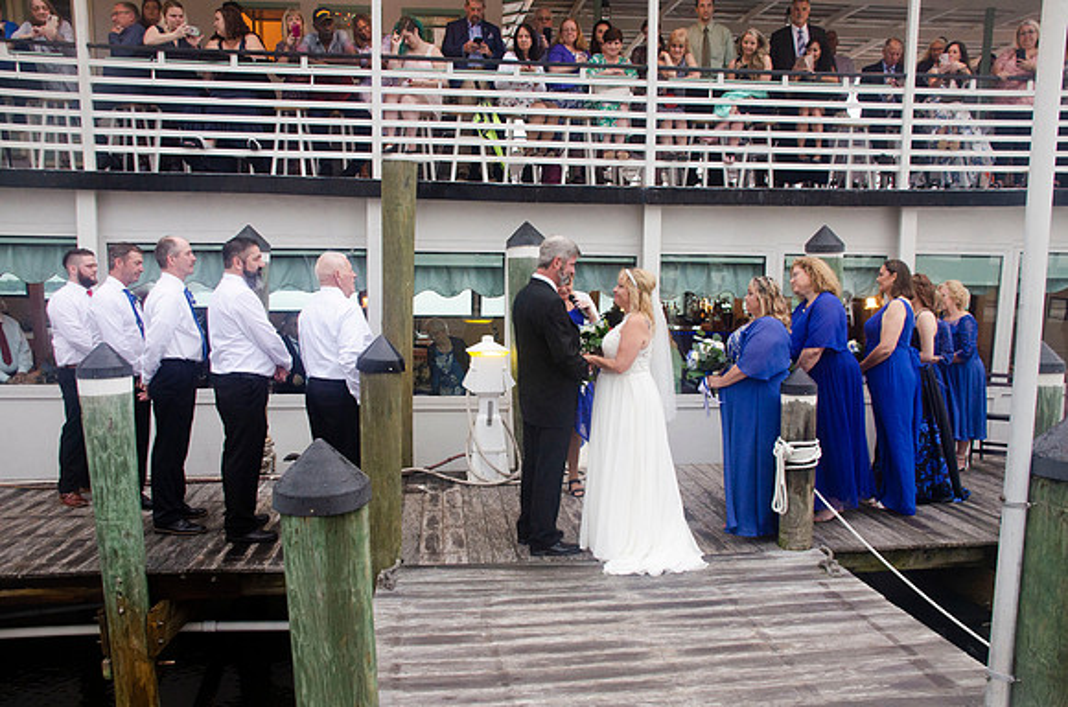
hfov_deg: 62.0
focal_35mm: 30
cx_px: 534
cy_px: 354
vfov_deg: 43.4
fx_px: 888
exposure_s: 1/50
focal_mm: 20
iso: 800
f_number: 5.6
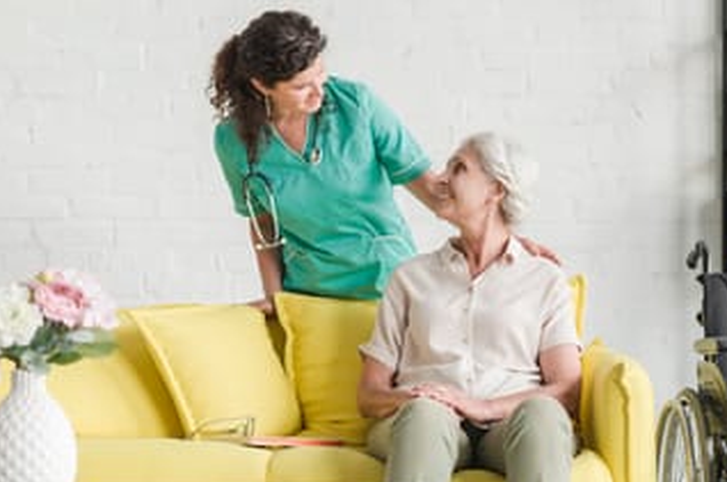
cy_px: 247
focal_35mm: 107
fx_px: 2158
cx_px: 448
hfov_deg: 19.1
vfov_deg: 12.8
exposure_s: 1/80
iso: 400
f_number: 2.8
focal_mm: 85
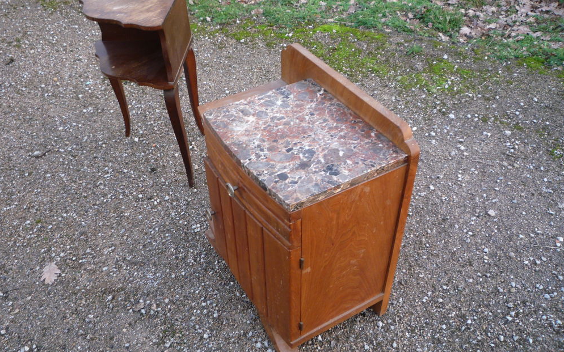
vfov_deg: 39.4
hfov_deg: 59.7
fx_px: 492
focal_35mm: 32
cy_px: 160
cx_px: 282
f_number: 3.3
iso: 125
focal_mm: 5.2
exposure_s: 1/30
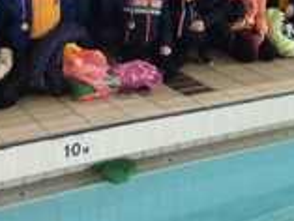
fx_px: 671
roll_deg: -2.9
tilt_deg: -10.7
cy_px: -7
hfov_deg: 24.7
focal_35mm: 79
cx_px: 169
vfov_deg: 18.2
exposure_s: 1/33
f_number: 2.4
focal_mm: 3.3
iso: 40
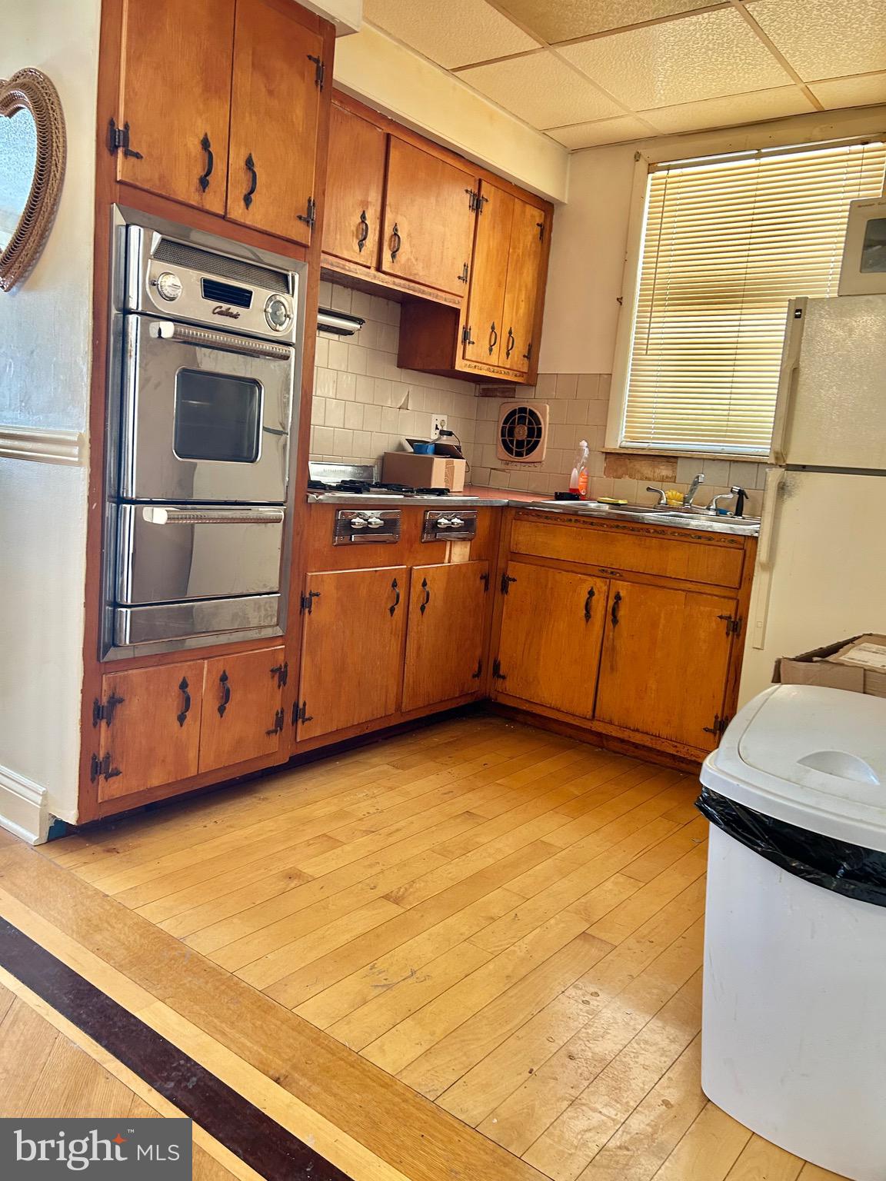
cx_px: 443
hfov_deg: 53.1
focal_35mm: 26
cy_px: 590
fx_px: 887
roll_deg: -4.4
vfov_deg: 67.3
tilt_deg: -7.1
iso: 200
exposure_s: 1/60
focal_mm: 5.7
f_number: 1.5
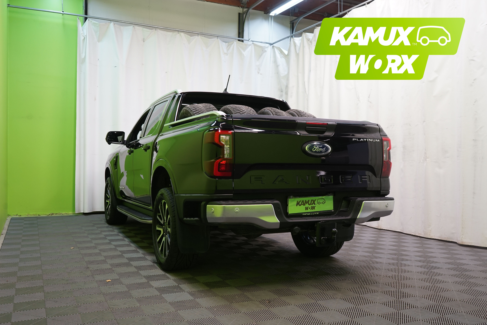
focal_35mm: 32
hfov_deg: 58.7
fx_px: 433
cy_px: 162
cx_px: 244
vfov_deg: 41.1
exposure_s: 1/50
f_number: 5.6
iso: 640
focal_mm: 32
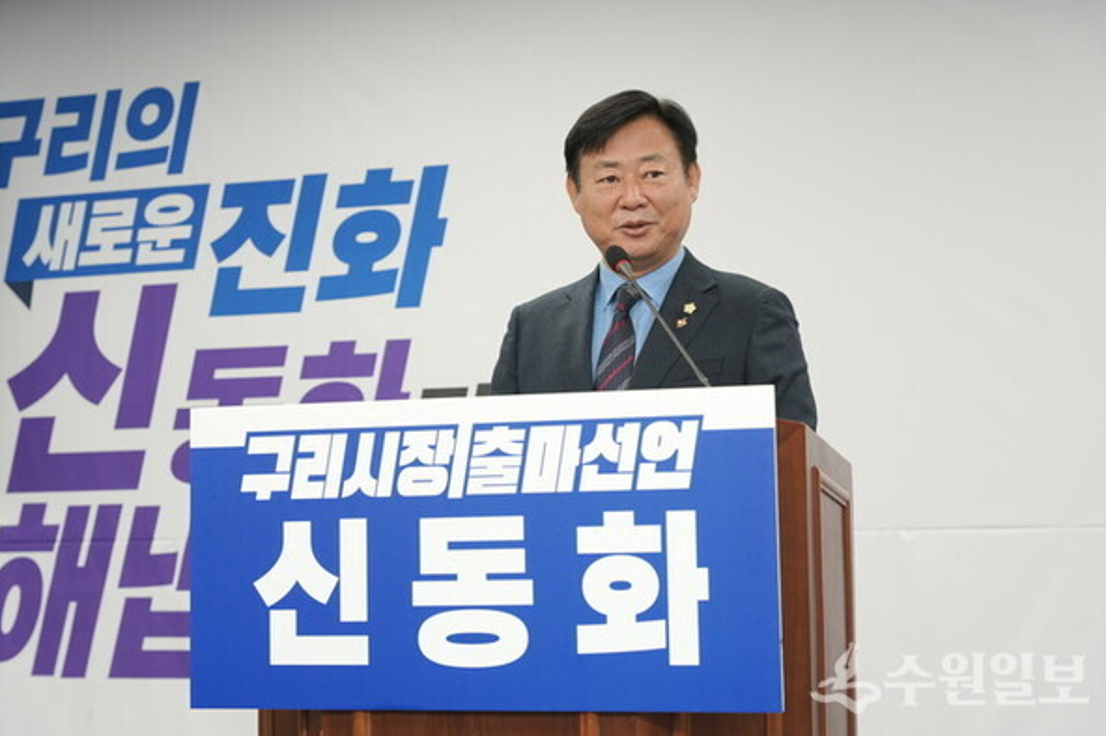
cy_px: 370
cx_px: 557
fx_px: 2180
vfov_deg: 19.2
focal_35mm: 71
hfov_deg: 28.5
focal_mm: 70
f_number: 5
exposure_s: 1/125
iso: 1250
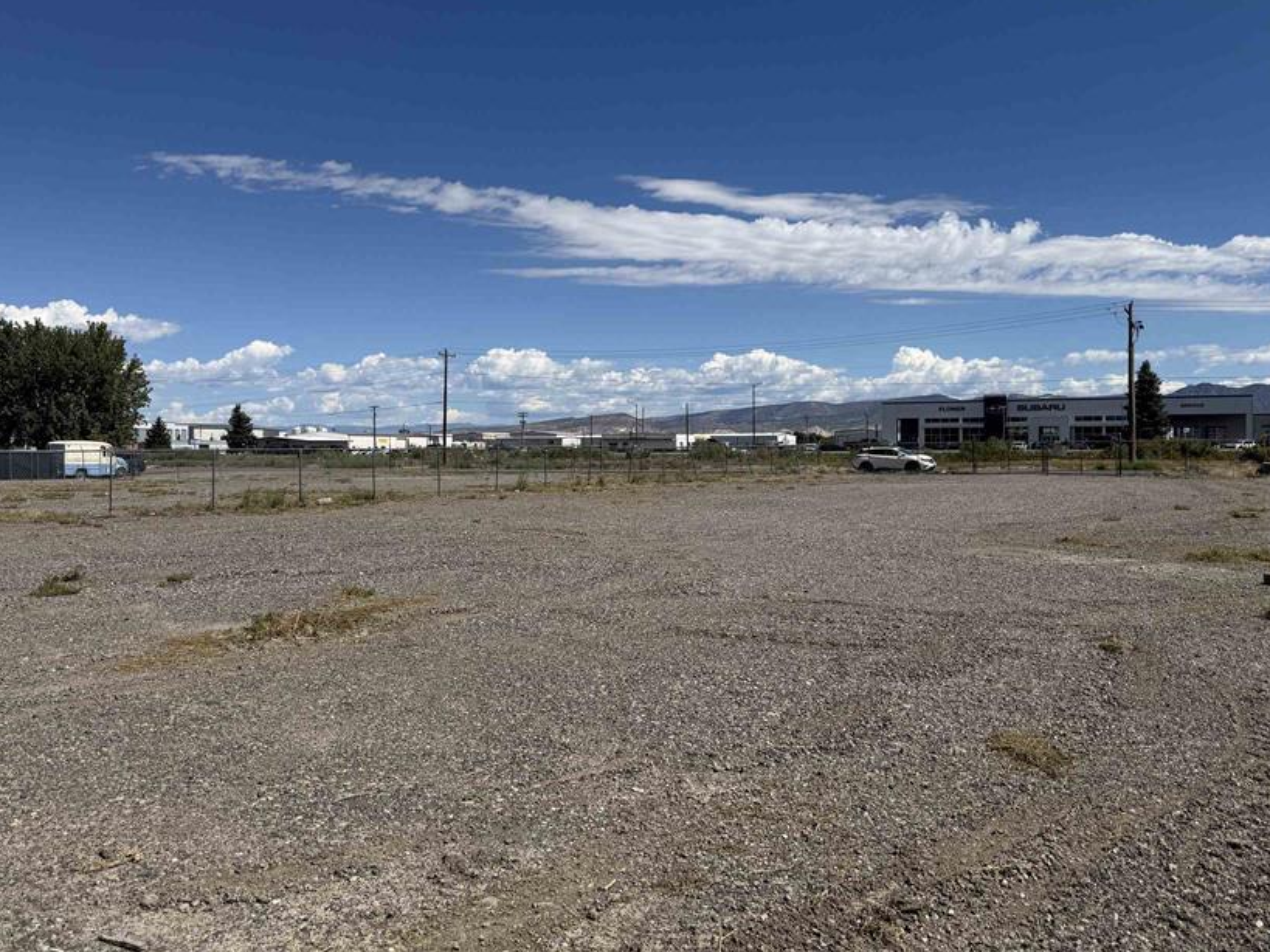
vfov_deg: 46.7
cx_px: 639
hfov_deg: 60.0
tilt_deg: +0.2
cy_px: 433
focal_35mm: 30
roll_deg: -1.3
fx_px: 1100
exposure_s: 1/8130
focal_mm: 6.76
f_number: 1.78
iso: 80
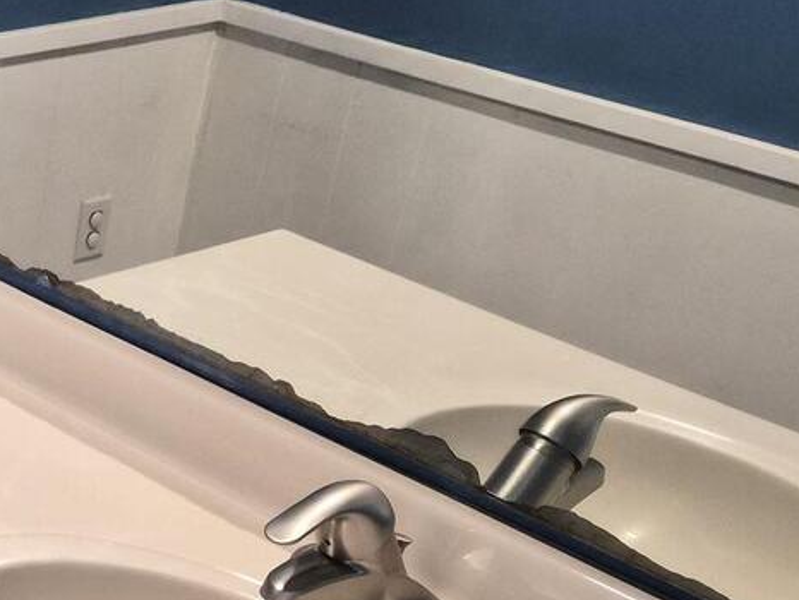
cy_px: 607
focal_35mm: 71
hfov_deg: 23.9
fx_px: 1640
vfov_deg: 20.1
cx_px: -254
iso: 800
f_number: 1.8
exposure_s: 1/120
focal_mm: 5.4
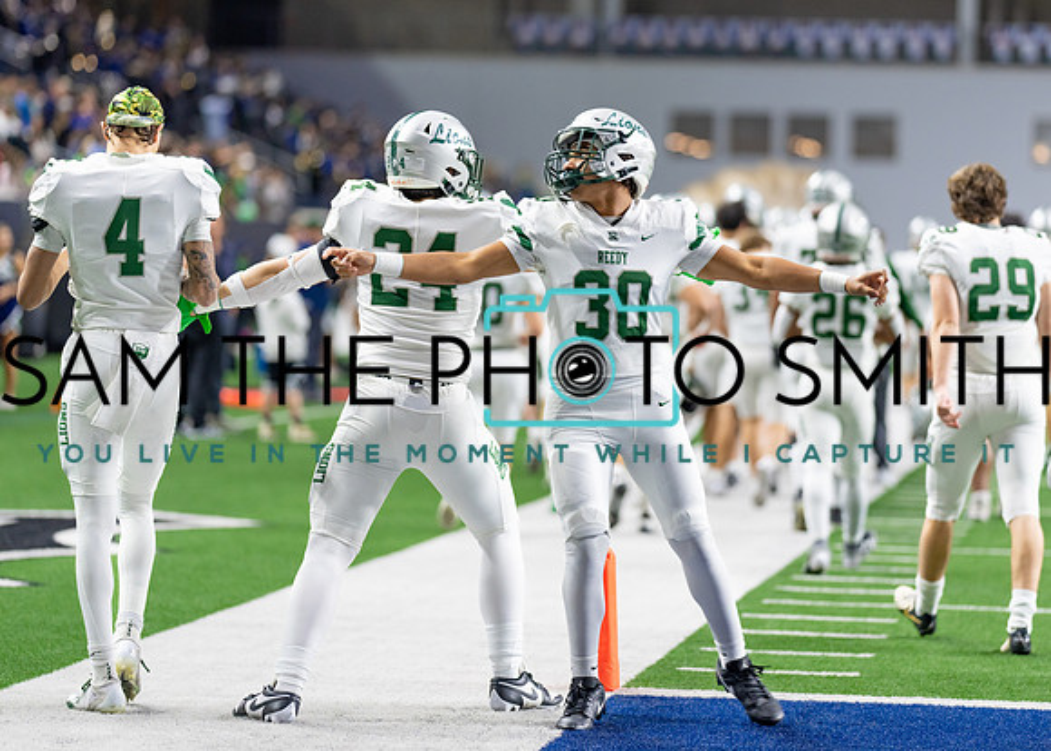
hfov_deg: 11.7
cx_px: 665
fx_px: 5128
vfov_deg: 8.4
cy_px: 323
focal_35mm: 172
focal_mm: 135
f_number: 1.8
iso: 500
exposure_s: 1/400
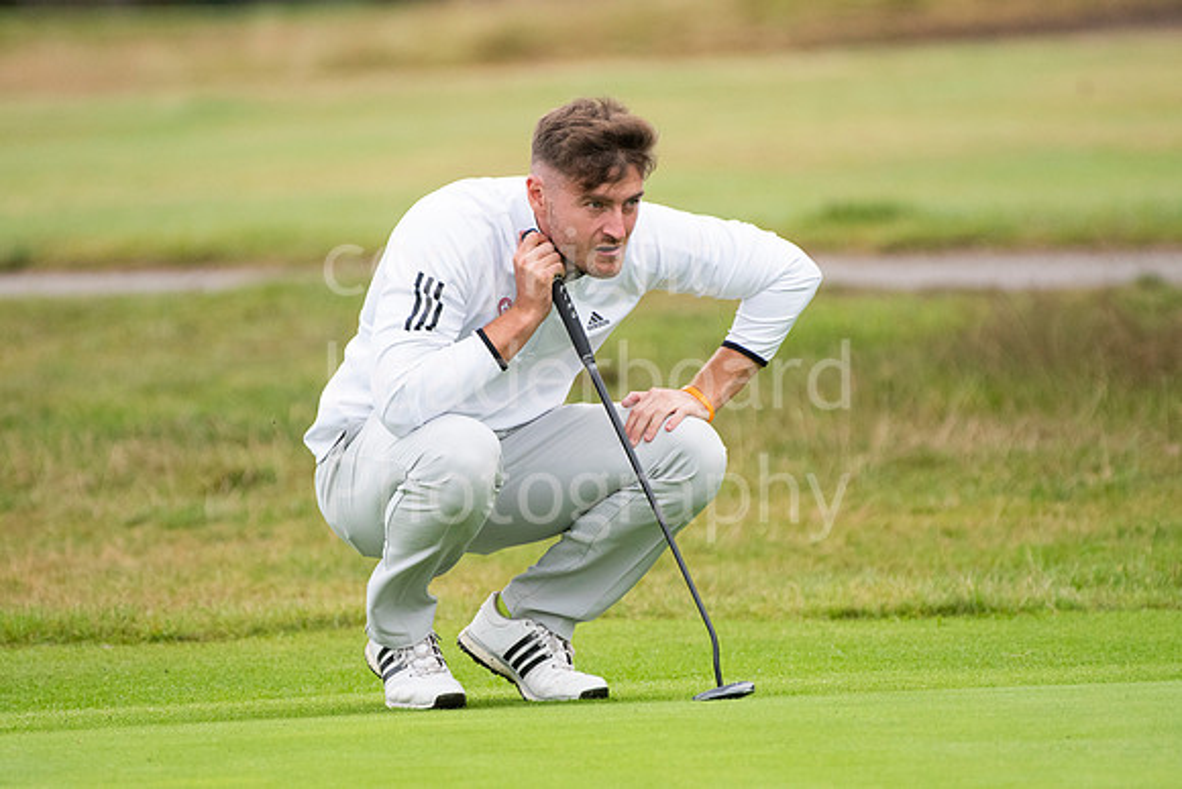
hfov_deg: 2.7
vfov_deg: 1.8
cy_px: 394
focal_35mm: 750
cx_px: 591
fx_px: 24630
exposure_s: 1/1600
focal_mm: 500
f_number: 5.6
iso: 1600
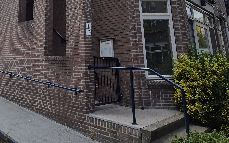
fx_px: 193
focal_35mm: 31
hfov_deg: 57.5
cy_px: 5
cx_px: 52
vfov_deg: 37.0
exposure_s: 1/3984
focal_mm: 2.2
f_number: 2.2
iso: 50
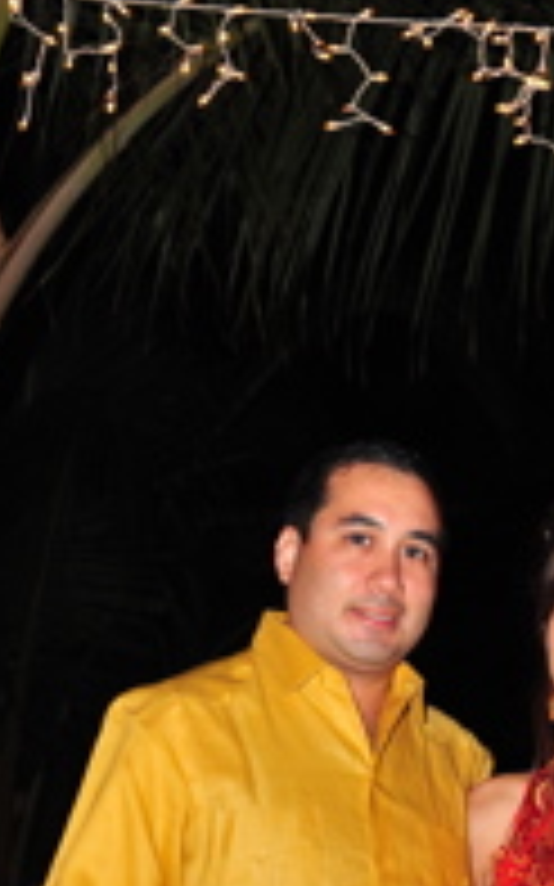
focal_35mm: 129
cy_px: 1120
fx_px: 3119
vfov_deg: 15.5
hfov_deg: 10.1
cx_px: 432
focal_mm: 50
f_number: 6.3
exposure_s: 1/60
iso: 1400
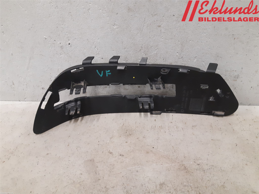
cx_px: 130
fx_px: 195
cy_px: 97
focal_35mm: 26
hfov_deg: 67.3
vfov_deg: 53.1
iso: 250
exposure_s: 1/50
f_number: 1.7
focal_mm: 3.93
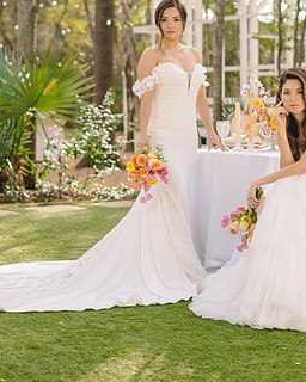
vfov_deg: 22.5
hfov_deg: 17.9
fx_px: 962
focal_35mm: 85
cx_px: 243
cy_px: 156
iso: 50
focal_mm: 50
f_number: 2.2
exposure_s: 1/200
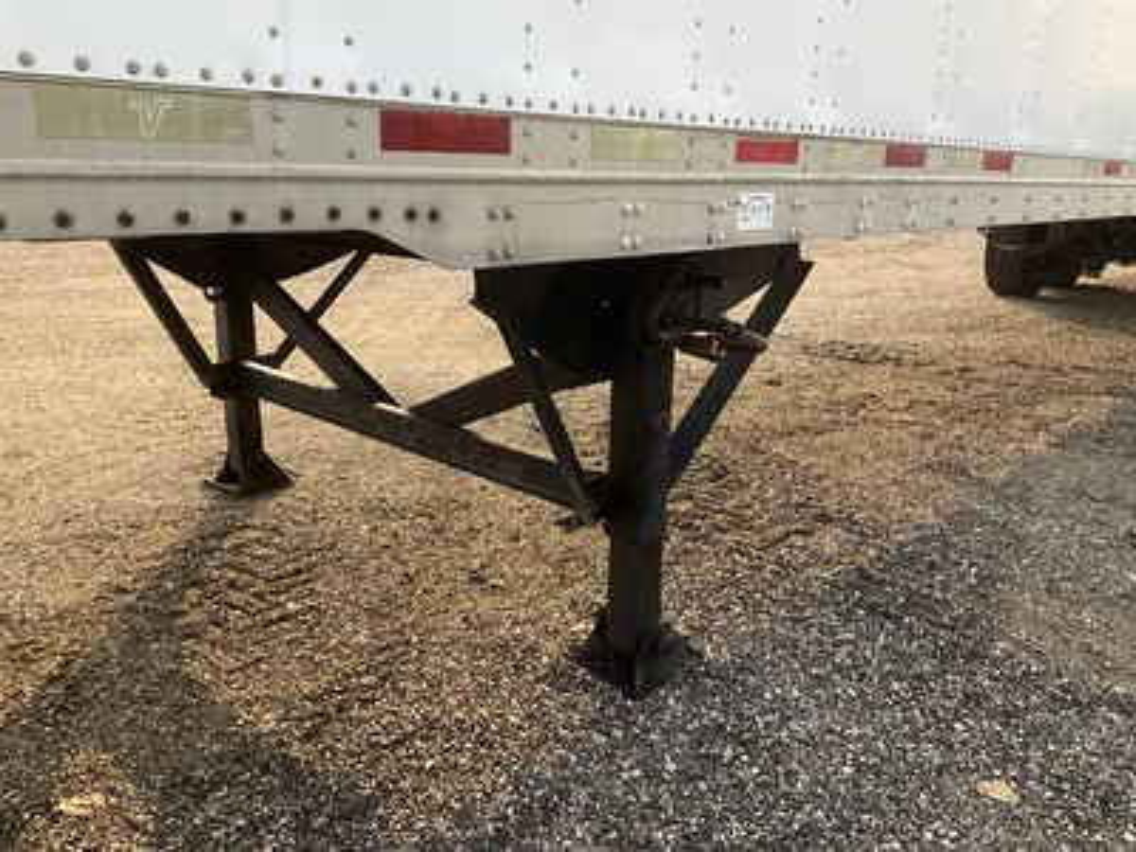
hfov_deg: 61.7
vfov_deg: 48.2
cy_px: 426
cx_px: 568
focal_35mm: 29
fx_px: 952
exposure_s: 1/186
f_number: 1.8
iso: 20
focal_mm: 3
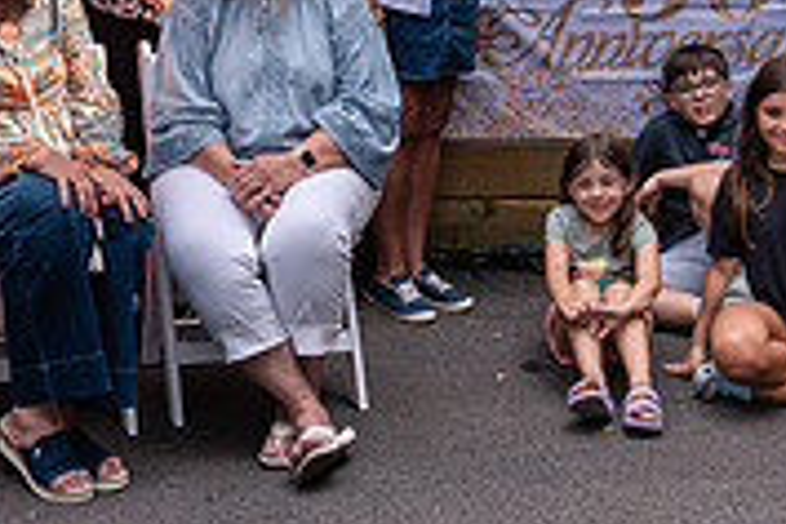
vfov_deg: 15.7
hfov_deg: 24.5
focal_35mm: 83
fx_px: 1812
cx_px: 350
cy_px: -139
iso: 160
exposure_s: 1/250
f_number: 8
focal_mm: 24
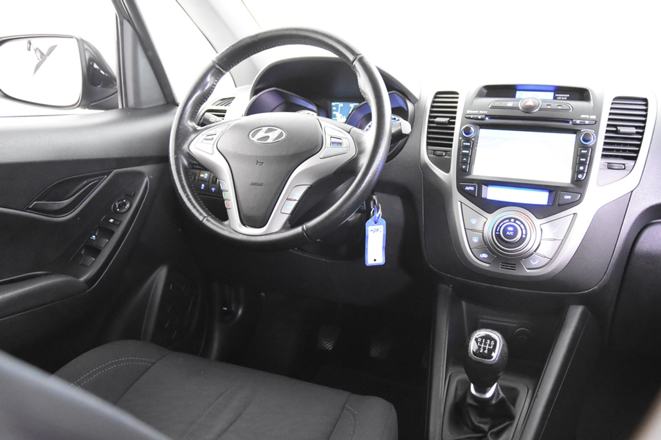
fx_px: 606
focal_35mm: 33
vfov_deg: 40.0
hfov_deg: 57.2
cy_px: 220
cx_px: 330
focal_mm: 22
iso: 7200
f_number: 3
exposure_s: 1/30
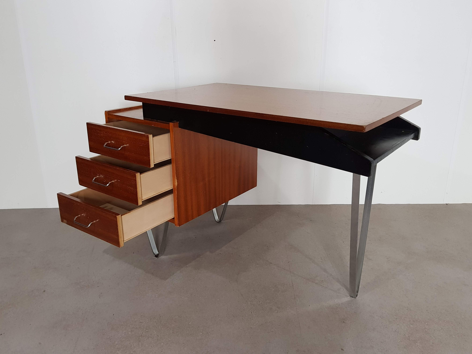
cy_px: 177
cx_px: 236
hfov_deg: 67.3
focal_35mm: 26
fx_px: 355
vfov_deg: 53.1
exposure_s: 1/50
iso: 160
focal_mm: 4.2
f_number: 1.7
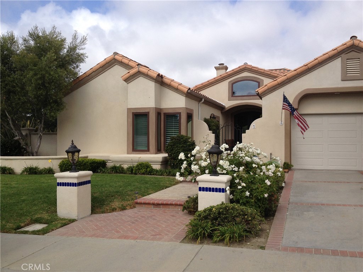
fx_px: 367
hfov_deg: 52.6
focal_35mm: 35
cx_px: 182
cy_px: 136
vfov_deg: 40.7
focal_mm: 4.28
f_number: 2.4
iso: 50
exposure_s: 1/1905
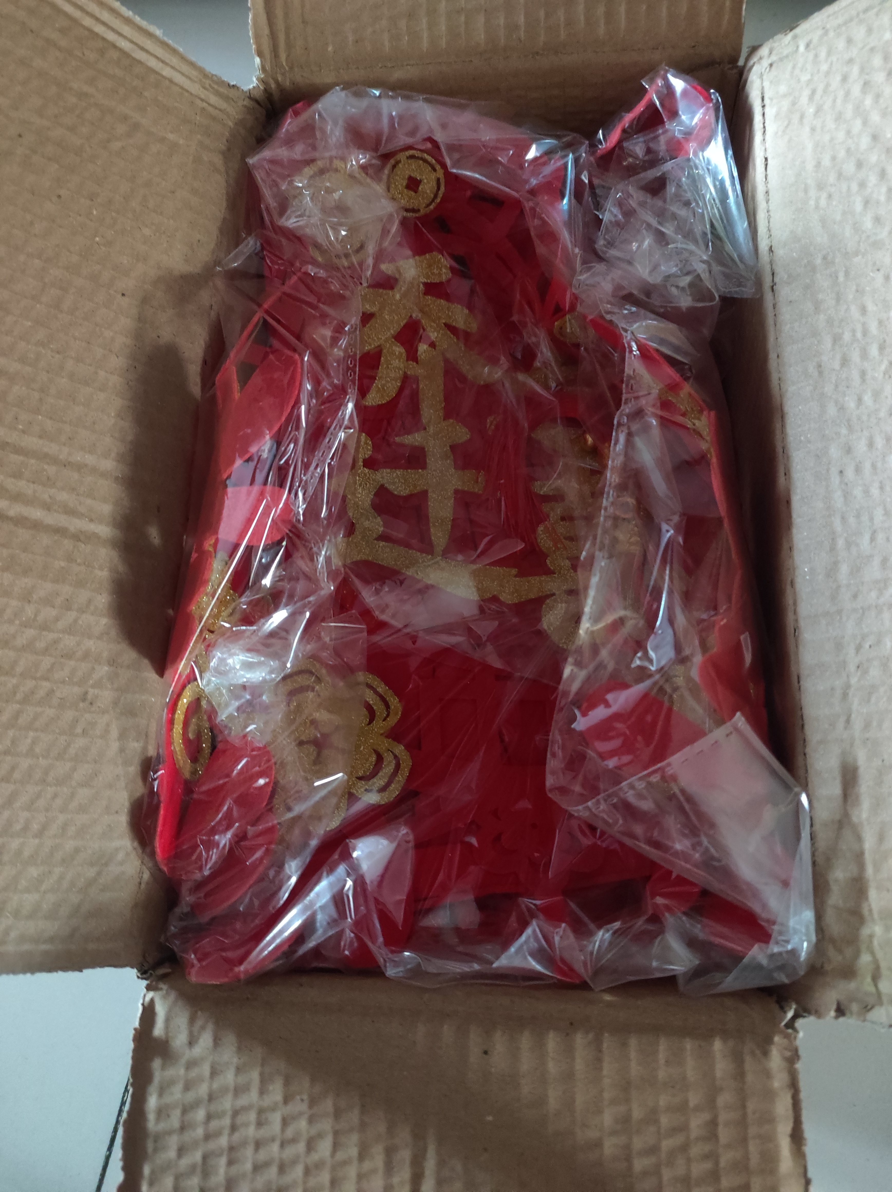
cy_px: 596
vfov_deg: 69.4
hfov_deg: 54.8
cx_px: 446
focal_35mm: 25
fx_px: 860
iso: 3787
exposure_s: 1/10
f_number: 1.79
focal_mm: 4.74
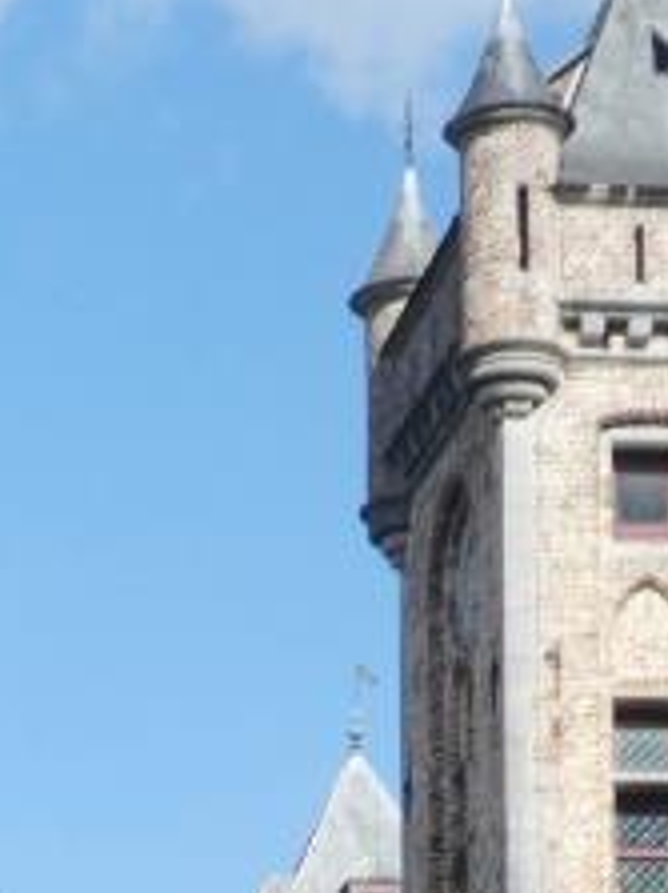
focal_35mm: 184
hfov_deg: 7.9
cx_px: -268
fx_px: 4739
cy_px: 2010
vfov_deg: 9.7
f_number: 3.8
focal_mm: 7.2
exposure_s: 1/500
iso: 80
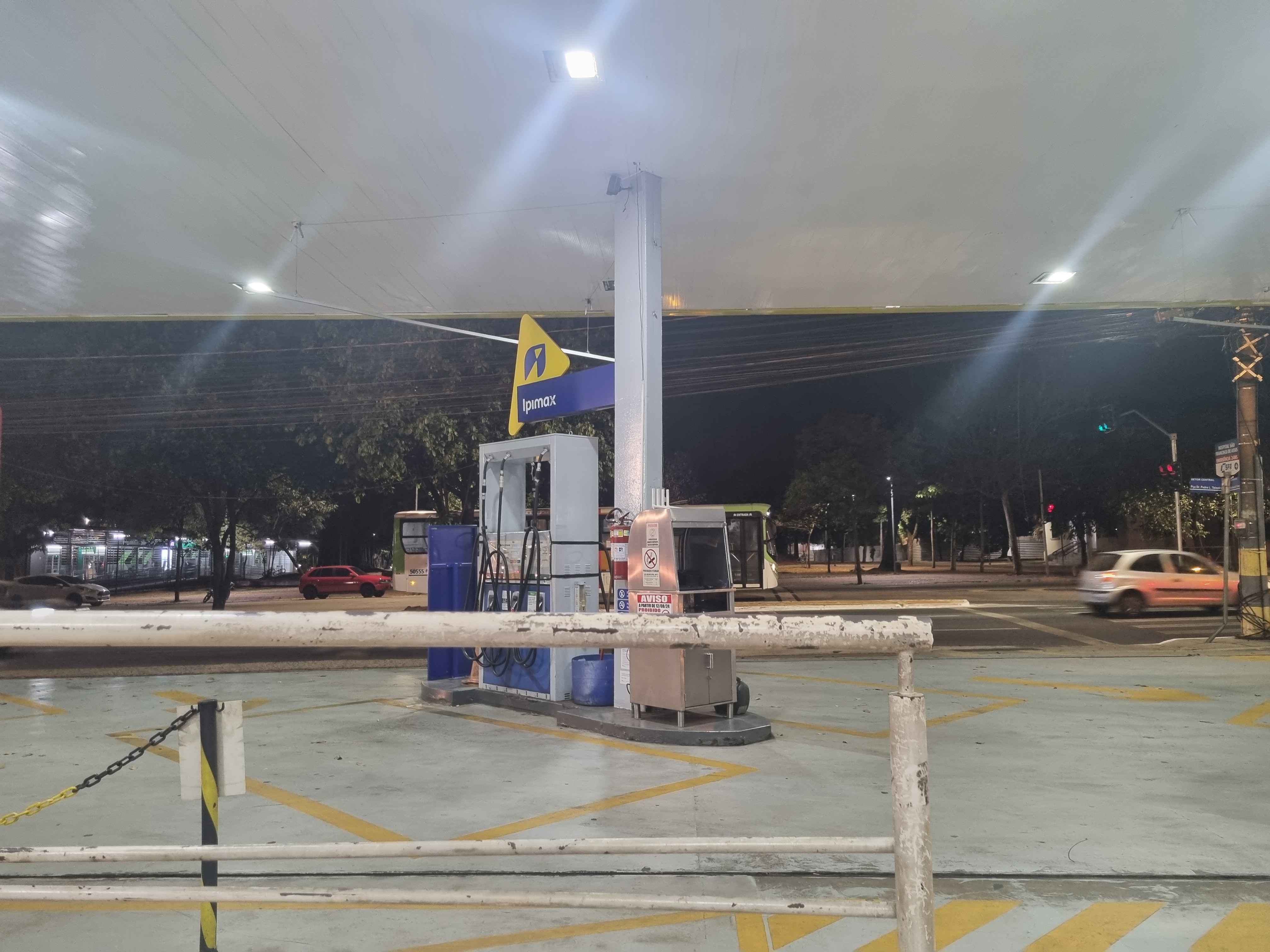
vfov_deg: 53.1
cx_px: 635
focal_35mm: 26
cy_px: 476
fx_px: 954
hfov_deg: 67.3
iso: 400
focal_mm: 5.4
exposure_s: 1/40
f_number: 1.8
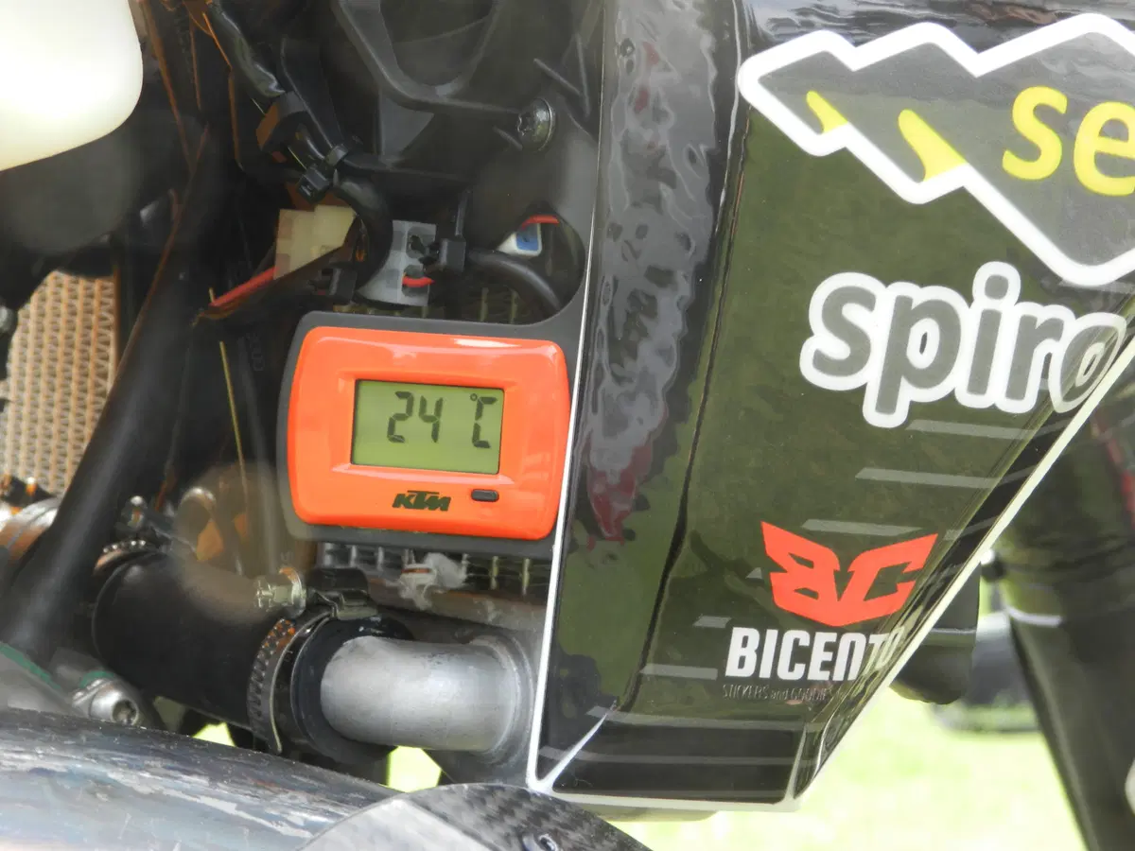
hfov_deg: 23.3
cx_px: 568
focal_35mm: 84
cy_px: 426
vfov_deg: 17.6
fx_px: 2754
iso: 160
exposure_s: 1/100
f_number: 4.4
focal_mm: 14.9
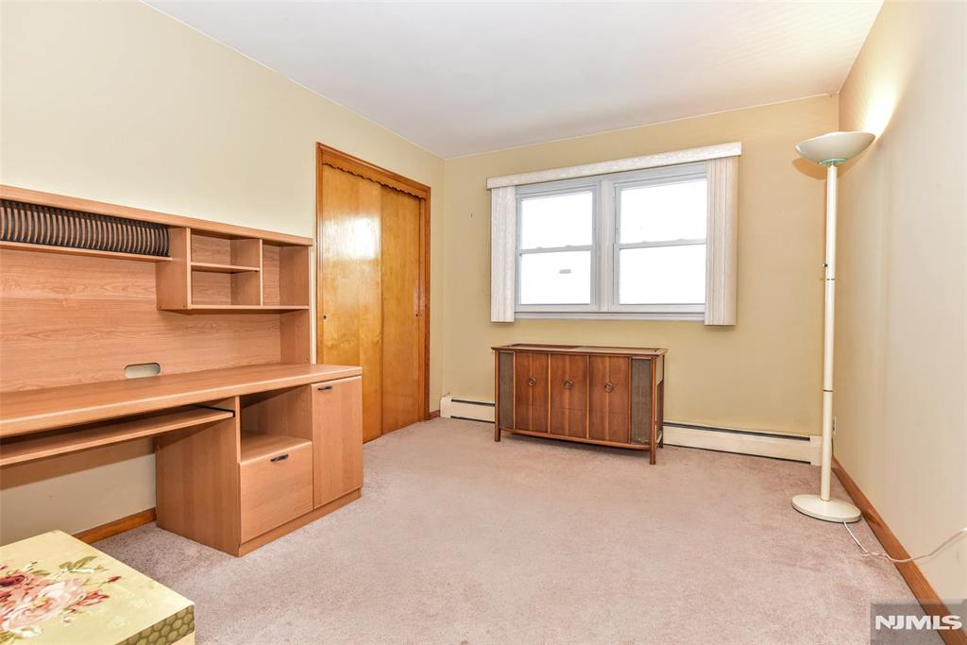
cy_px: 322
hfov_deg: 90.0
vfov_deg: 67.4
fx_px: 484
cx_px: 484
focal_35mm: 18
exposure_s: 1/125
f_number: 5.6
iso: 800
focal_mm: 18
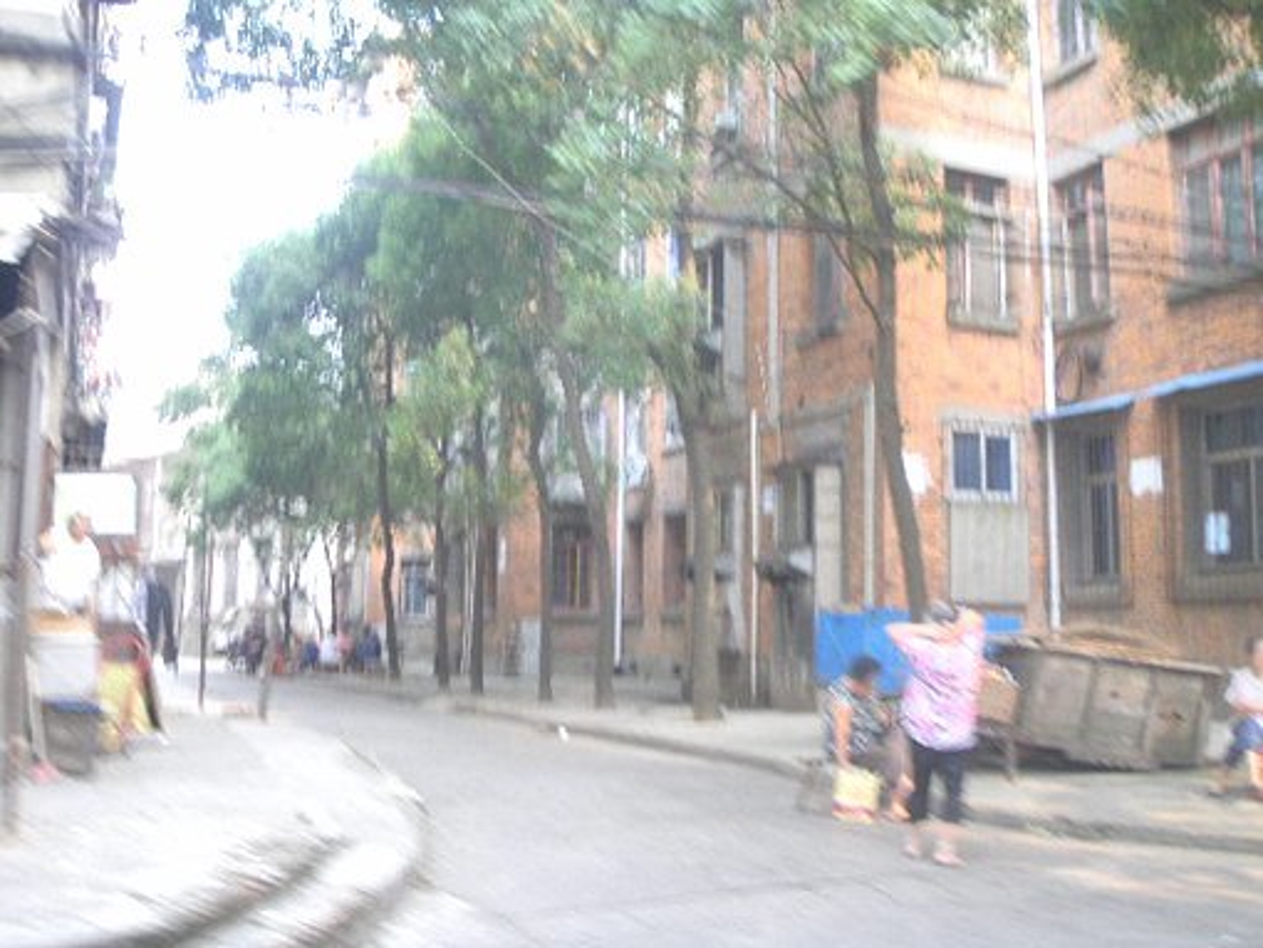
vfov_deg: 37.8
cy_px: 474
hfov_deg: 49.0
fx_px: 1387
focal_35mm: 38
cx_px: 632
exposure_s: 1/30
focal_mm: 6.7
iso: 80
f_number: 3.5
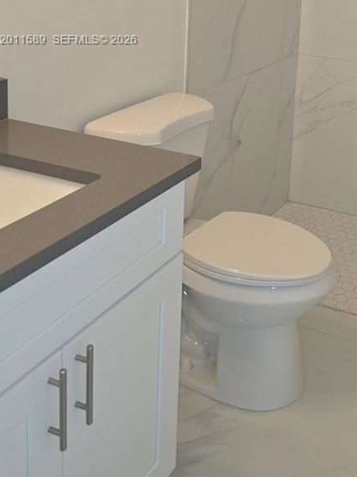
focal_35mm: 48
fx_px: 660
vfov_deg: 36.9
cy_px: 41
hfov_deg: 28.4
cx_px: 356
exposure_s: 1/60
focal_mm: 6.3
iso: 80
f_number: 1.7
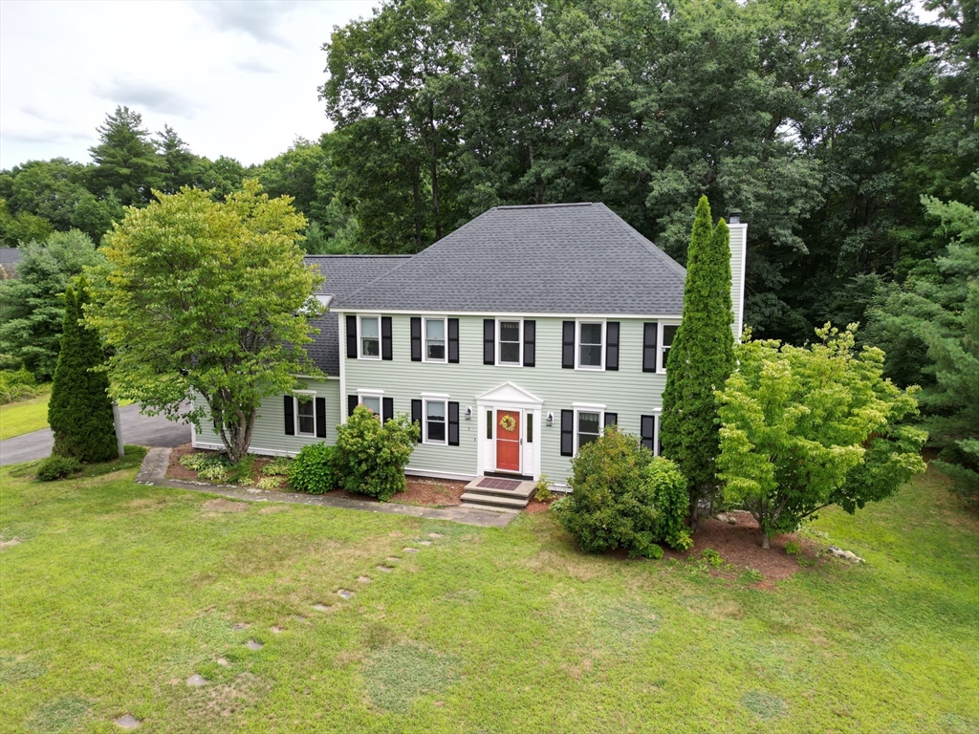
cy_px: 367
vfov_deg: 56.8
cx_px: 490
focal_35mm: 24
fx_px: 679
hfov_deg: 71.6
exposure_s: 1/1500
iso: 110
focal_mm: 6.72
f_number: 1.7
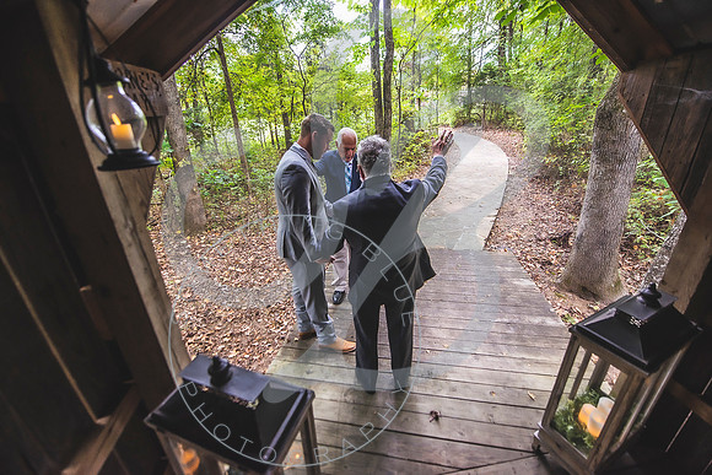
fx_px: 277
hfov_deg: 104.2
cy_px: 238
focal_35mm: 14
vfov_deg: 81.2
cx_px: 356
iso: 640
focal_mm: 14
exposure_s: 1/250
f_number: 2.8
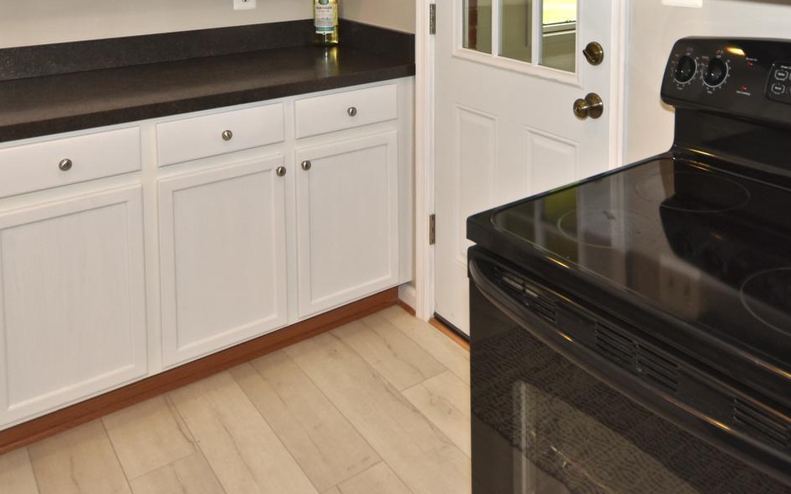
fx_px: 711
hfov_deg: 57.4
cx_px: 495
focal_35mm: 33
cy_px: -41
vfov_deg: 33.7
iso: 200
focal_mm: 10
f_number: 5
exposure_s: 1/60
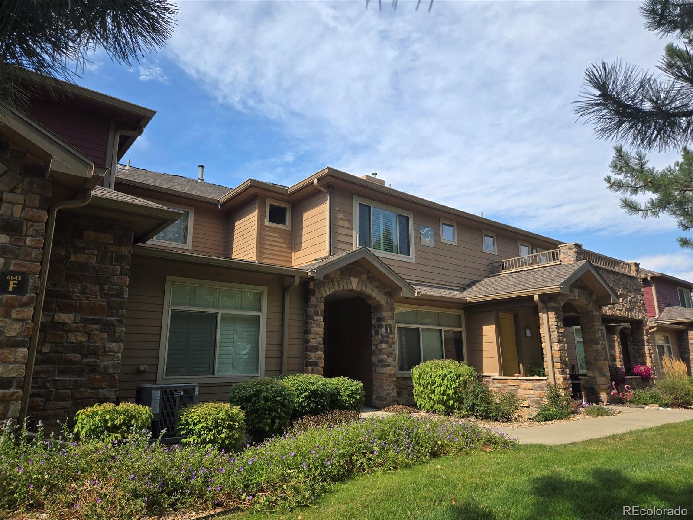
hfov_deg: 73.9
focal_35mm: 23
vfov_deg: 58.9
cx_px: 346
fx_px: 460
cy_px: 260
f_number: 1.8
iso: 25
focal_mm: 5.4
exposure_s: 1/1376
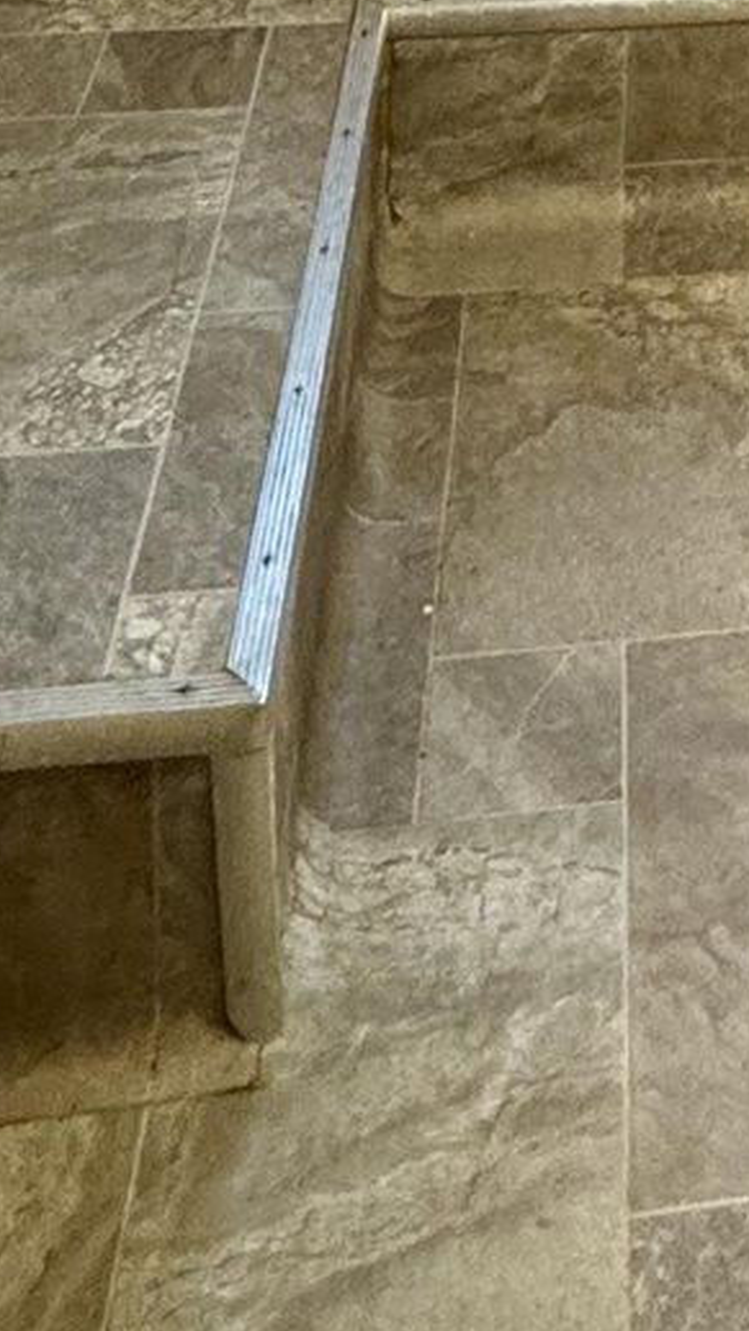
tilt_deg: -8.9
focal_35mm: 68
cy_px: -865
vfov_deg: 22.6
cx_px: 1030
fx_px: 2400
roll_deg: -2.5
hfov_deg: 16.6
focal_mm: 2.22
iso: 400
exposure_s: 1/60
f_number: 2.2
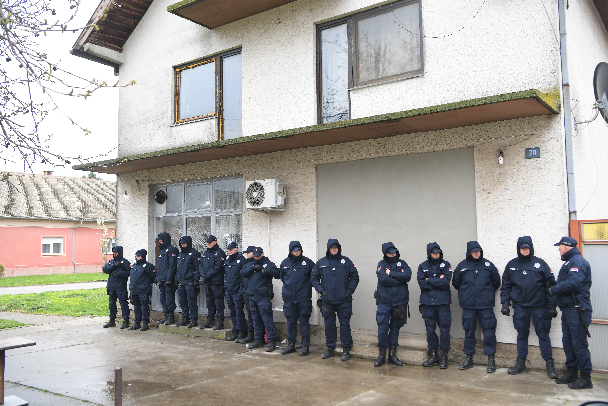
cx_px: 304
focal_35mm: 34
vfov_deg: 38.9
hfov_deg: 55.8
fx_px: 574
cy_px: 203
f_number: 4
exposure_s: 1/500
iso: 500
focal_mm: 34
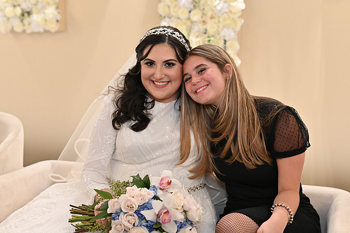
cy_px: 116
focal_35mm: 50
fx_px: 486
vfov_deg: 27.0
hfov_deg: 39.6
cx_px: 175
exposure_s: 1/100
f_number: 4
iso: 3200
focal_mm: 50
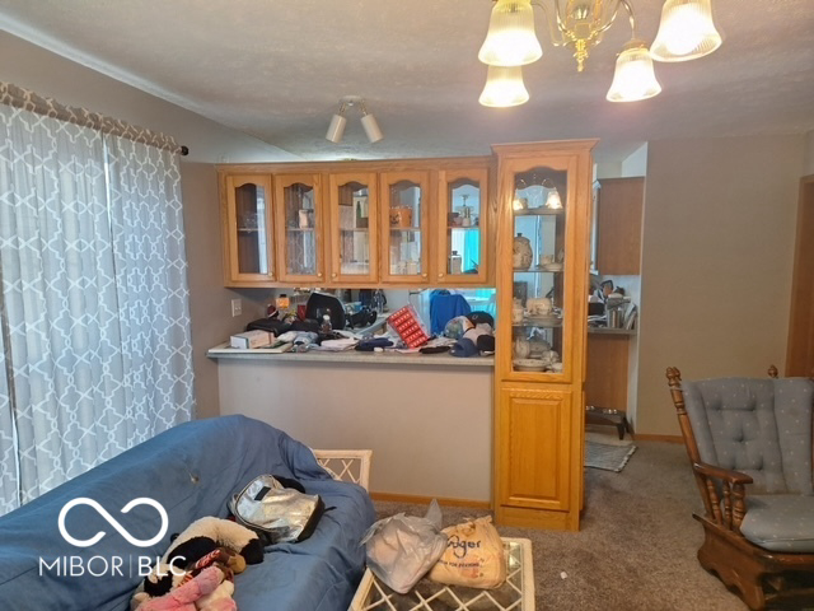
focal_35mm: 23
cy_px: 306
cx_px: 407
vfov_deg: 58.9
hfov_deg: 73.9
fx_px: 541
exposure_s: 1/40
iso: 50
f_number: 1.8
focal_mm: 5.54
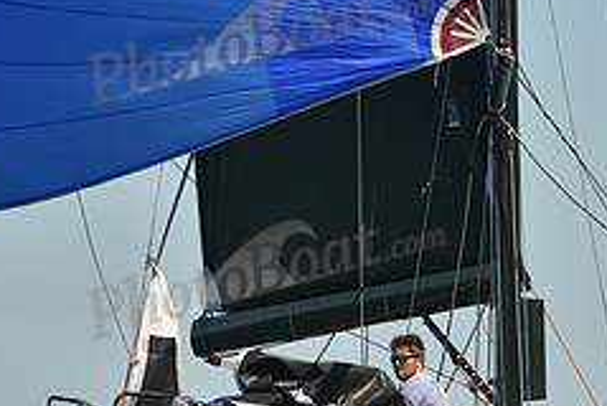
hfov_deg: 3.5
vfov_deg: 2.4
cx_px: 579
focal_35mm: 582
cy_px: 369
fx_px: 9825
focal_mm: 240
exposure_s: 1/1250
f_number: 7.1
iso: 250
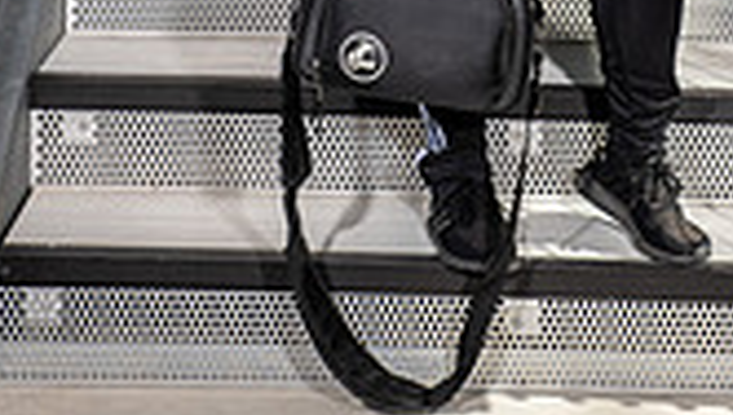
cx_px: 525
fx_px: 2648
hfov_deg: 15.7
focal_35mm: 136
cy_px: -525
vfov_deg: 8.3
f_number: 7.1
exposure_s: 1/320
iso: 160
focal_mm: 48
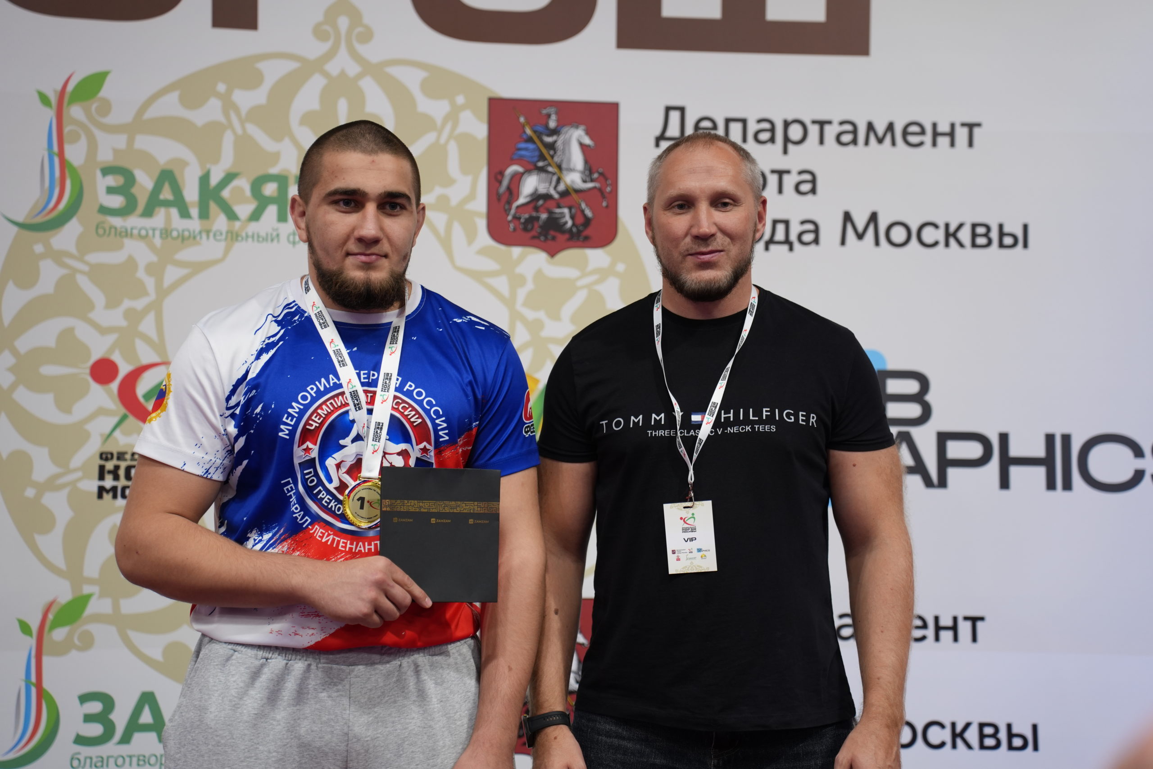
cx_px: 576
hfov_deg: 30.5
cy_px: 384
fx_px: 2114
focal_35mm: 66
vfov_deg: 20.6
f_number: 2.8
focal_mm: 66
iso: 640
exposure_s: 1/100
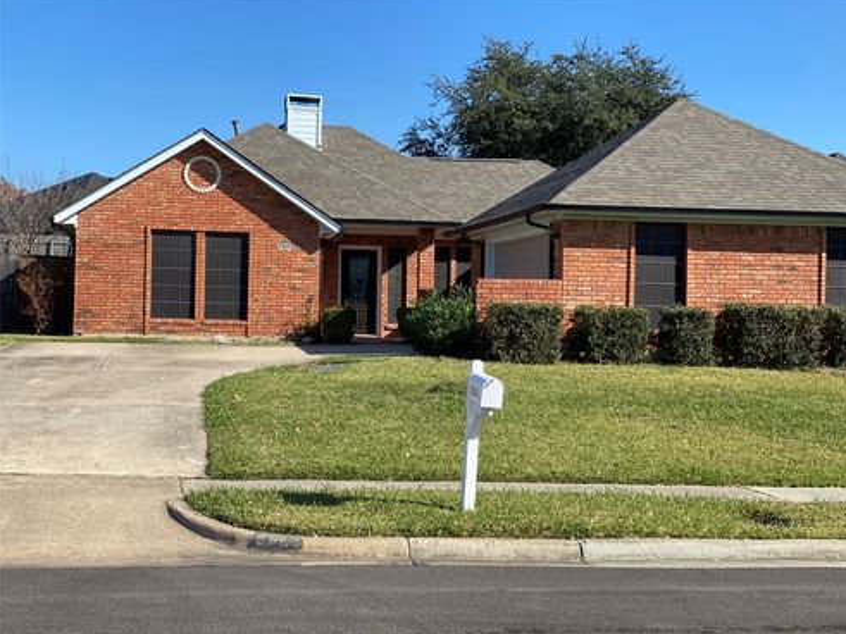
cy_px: 314
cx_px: 429
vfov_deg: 27.5
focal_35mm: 53
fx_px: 1295
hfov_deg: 36.2
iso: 20
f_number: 2
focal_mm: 6
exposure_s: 1/1089
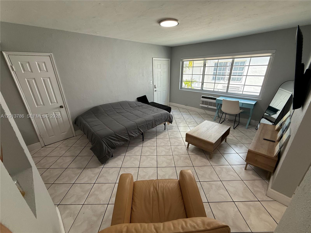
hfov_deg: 102.1
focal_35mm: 14
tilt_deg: -21.9
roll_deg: +1.1
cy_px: 116
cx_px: 156
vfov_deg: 85.7
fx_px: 126
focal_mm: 2.22
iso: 160
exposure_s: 1/115
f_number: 2.2
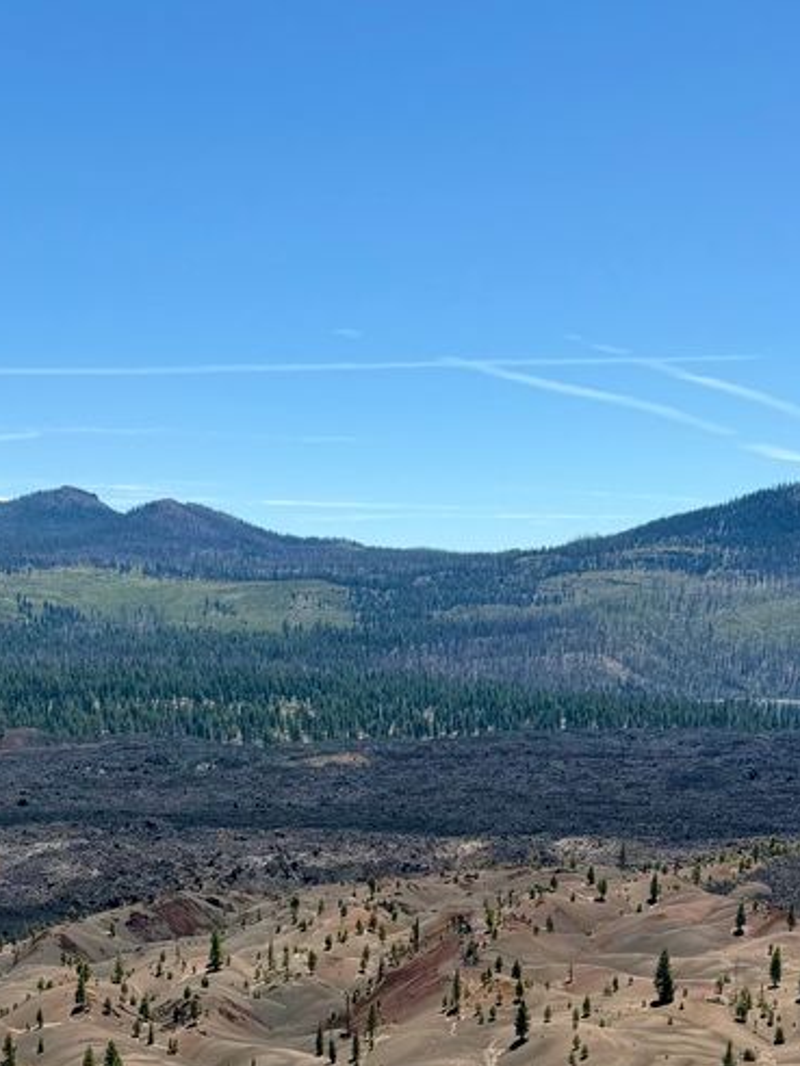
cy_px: 807
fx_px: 1602
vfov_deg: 35.9
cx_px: 78
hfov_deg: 27.0
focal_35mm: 52
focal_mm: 6.76
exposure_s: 1/4167
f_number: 1.78
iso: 80
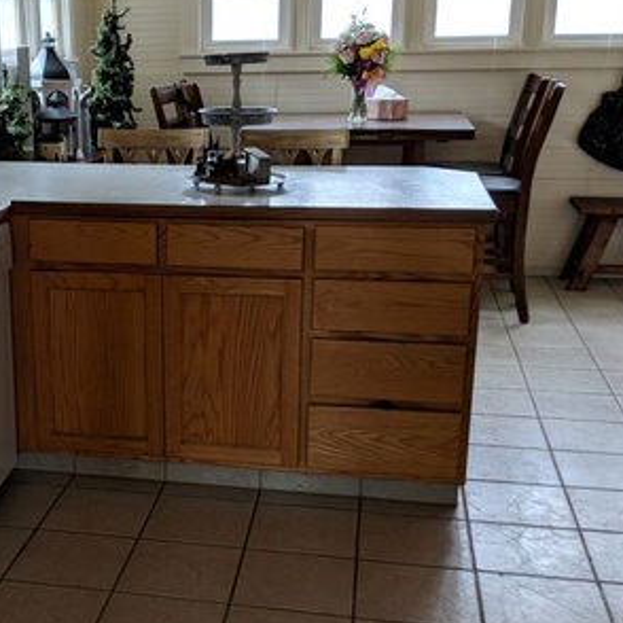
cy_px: 360
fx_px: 1059
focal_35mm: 52
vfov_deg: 32.7
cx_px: 148
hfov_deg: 32.1
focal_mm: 4.44
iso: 50
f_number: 1.8
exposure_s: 1/144
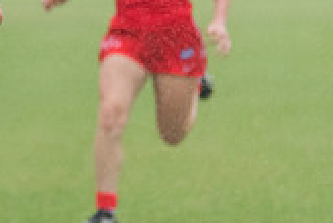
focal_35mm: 2129
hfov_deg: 1.0
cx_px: -235
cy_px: 93
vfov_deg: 0.6
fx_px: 19710
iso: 1600
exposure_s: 1/1600
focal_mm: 600
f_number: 6.3
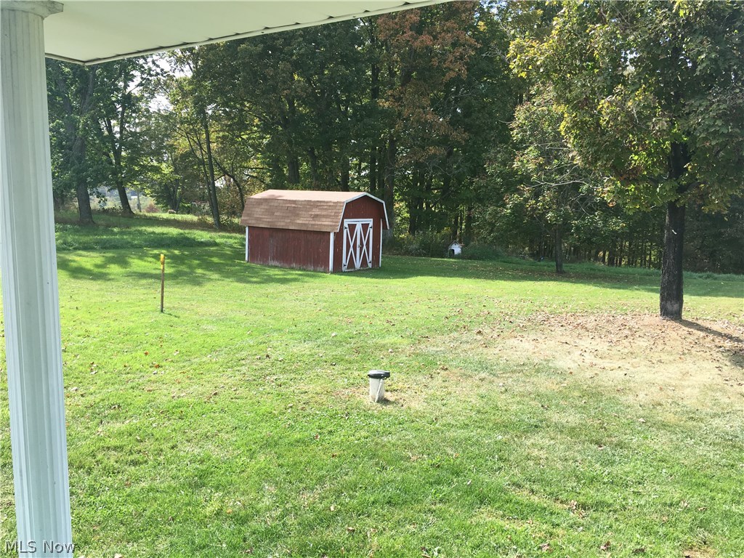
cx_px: 372
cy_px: 279
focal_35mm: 29
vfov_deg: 48.2
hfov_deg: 61.7
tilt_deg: -6.6
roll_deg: -0.7
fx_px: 623
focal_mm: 4.15
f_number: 2.2
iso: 25
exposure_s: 1/420
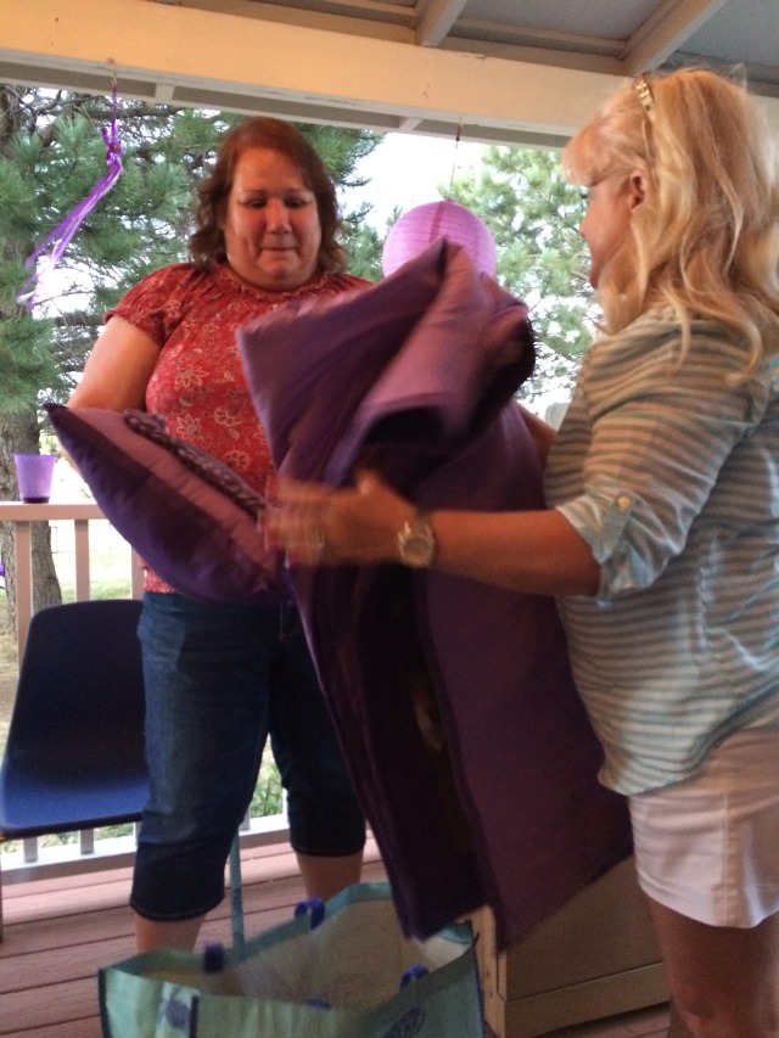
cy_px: 519
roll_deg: +0.6
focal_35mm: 29
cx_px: 390
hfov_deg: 48.2
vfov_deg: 61.7
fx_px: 870
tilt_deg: -5.1
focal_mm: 4.15
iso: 320
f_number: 2.2
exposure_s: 1/15
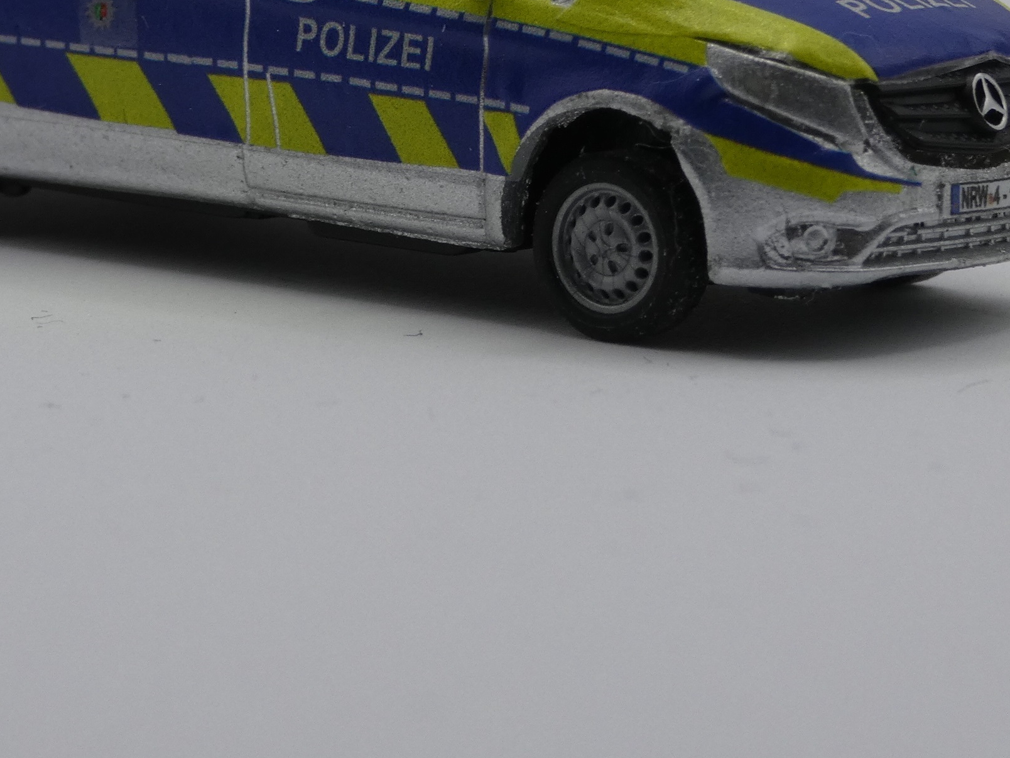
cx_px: 421
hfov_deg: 8.6
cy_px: 62
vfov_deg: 6.4
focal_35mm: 230
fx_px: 6711
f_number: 4.9
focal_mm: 19.2
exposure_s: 1/80
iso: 80
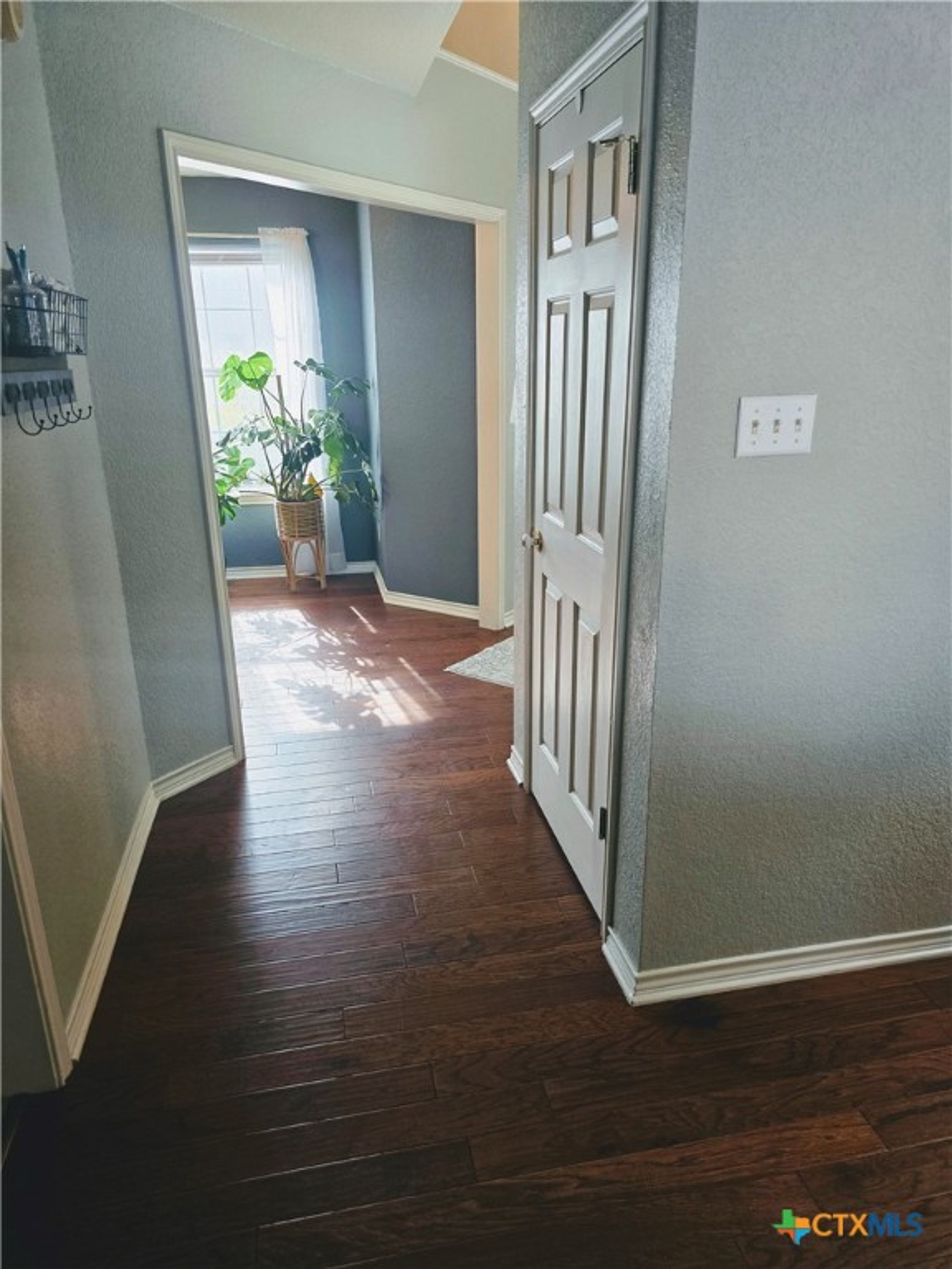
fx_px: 843
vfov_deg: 73.9
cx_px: 476
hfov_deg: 58.9
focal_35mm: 23
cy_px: 634
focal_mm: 6.3
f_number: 1.7
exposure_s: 1/120
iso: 200
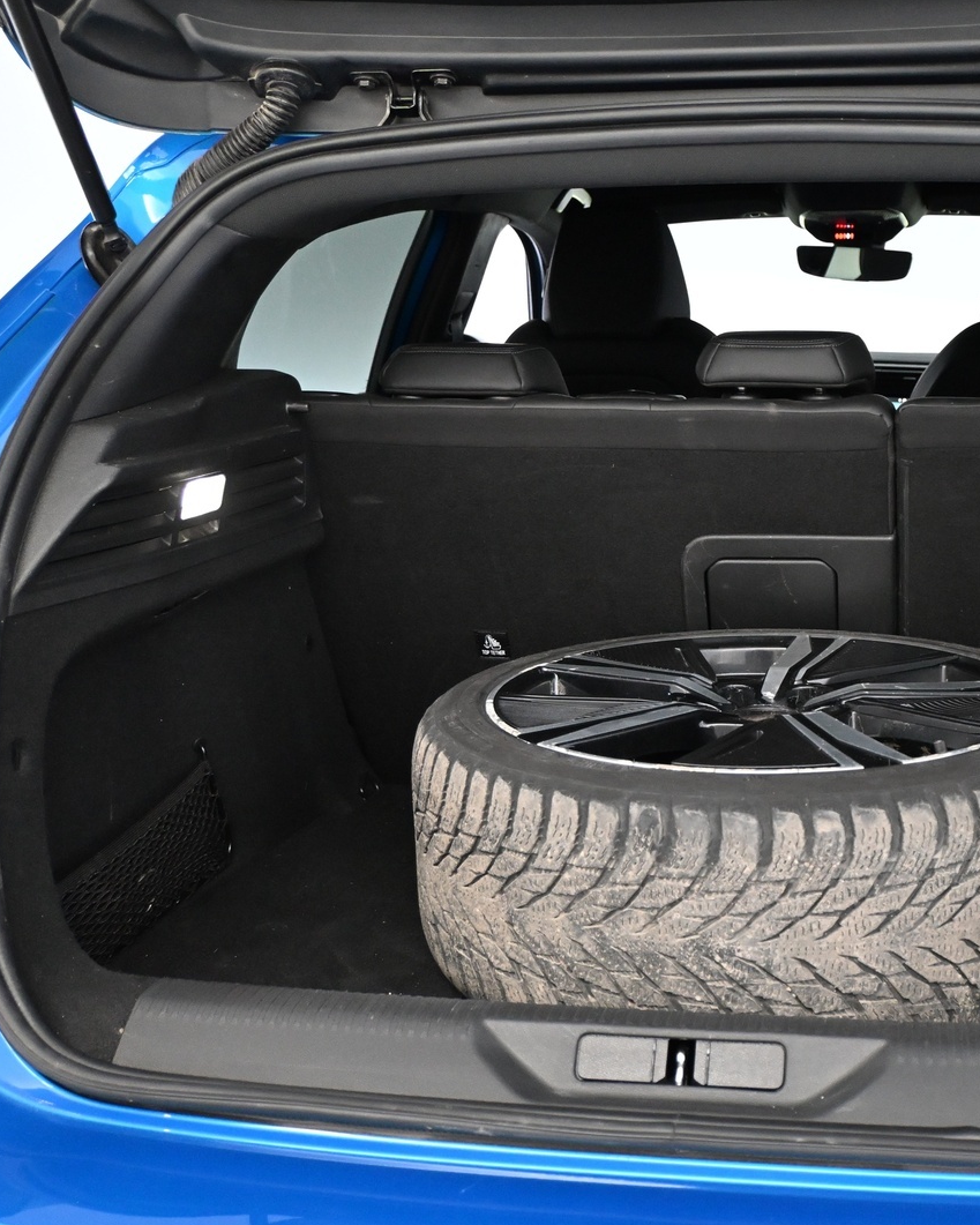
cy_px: 619
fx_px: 1598
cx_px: 728
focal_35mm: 44
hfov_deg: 33.5
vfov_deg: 41.9
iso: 3600
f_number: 3.8
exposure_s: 1/60
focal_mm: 20.5
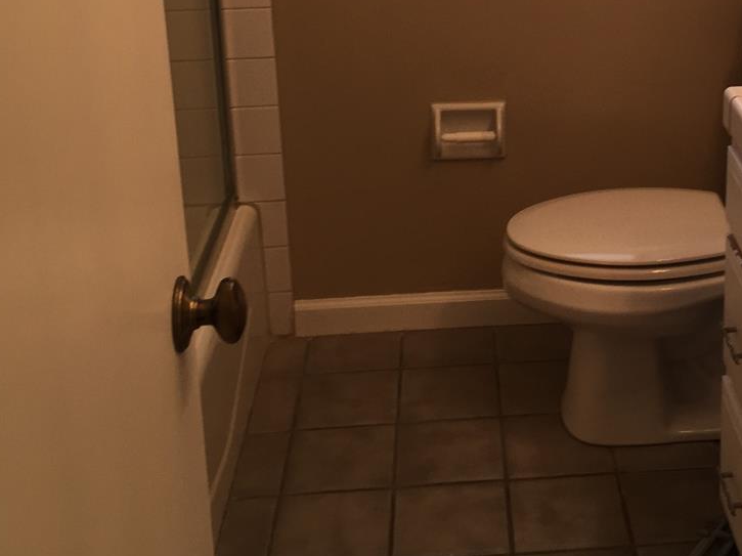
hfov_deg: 31.7
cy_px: 40
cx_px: 547
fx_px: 1285
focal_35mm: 60
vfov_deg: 23.6
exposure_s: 1/50
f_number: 2.2
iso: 40
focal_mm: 4.15
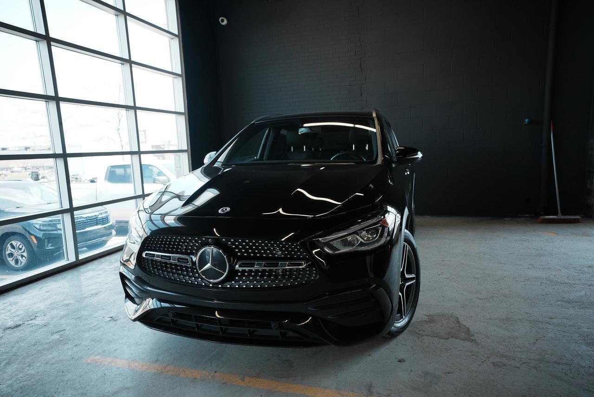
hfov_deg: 73.7
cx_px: 297
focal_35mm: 24
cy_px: 198
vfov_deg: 53.2
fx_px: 396
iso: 250
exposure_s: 1/200
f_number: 4
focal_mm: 24
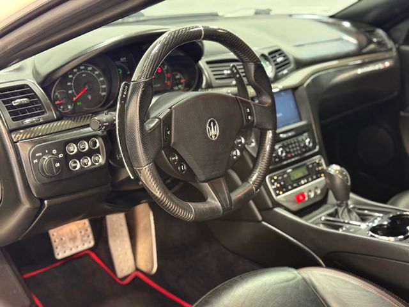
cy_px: 154
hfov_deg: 39.7
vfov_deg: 30.3
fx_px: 567
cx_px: 204
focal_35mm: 48
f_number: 1.78
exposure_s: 1/40
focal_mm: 6.76
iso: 250
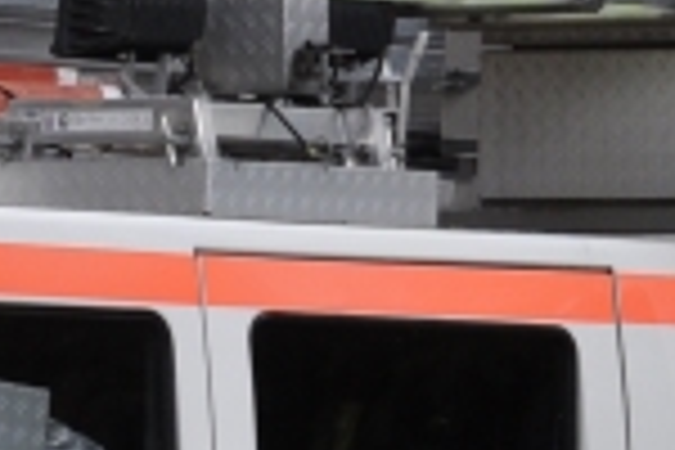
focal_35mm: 700
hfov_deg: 2.9
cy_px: 882
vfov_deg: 2.0
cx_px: 279
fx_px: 13124
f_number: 6.3
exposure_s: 1/640
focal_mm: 78
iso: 500
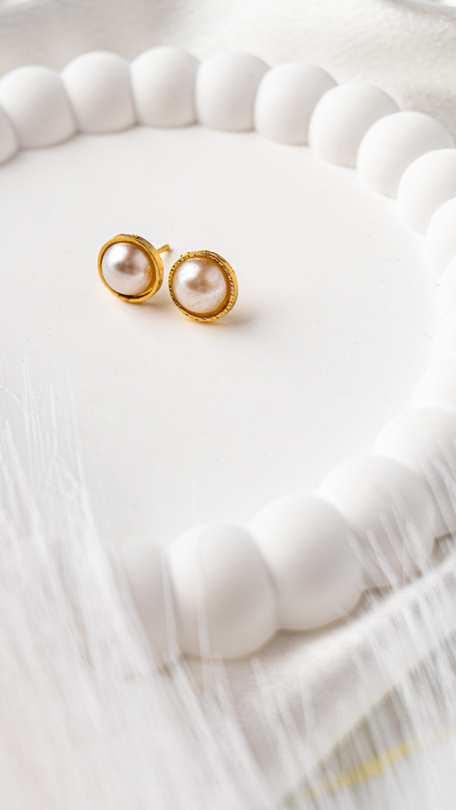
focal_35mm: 85
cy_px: 278
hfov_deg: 14.2
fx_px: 1827
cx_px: 192
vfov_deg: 24.9
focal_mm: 60
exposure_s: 1/160
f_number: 7.1
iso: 400
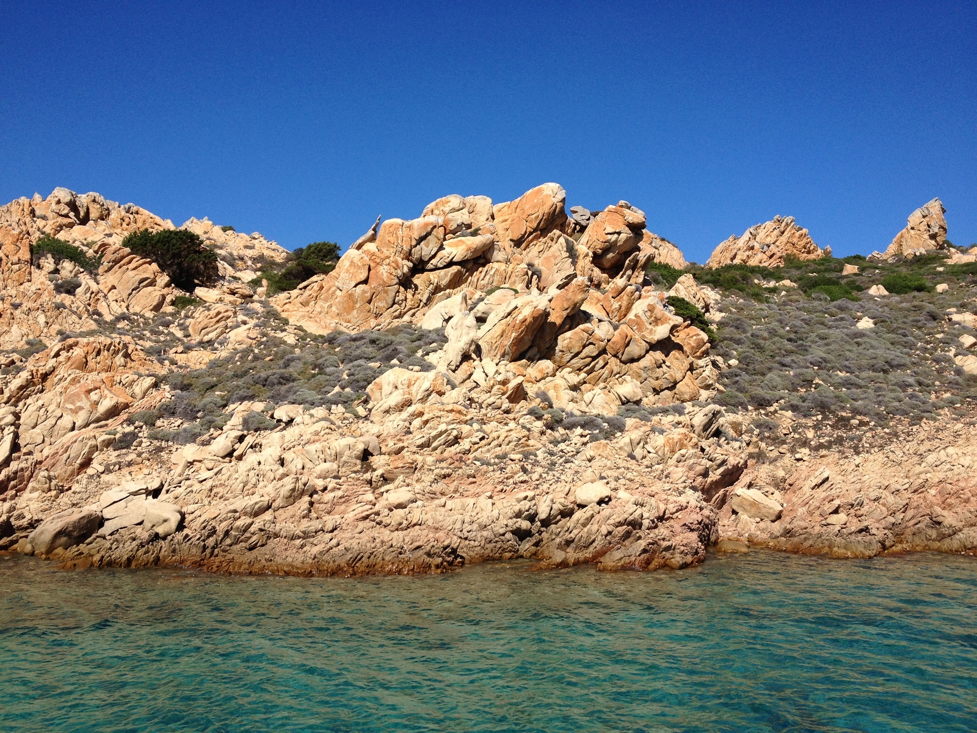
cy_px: 366
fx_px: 988
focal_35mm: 35
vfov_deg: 40.7
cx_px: 488
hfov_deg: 52.6
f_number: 2.4
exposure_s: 1/2513
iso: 64
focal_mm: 4.28
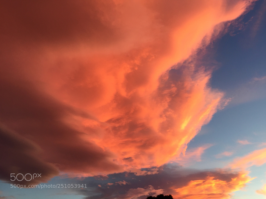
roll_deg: -1.7
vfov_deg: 48.2
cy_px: 100
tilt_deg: +34.7
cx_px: 133
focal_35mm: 29
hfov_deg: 61.7
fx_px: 223
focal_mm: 4.15
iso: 40
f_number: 2.2
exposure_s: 1/50
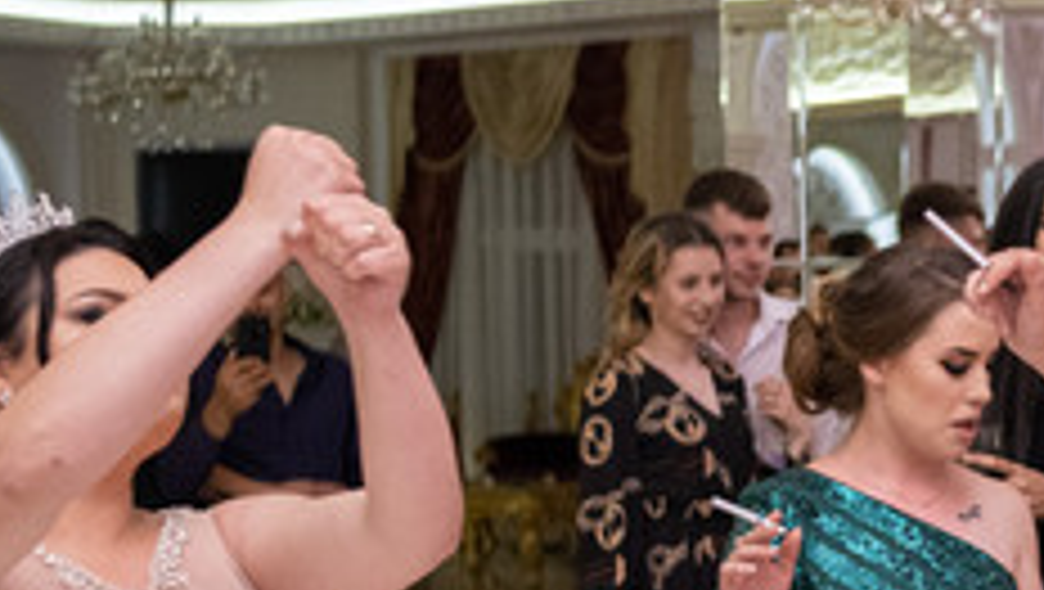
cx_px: 1197
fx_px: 2799
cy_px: 579
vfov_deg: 11.9
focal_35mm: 101
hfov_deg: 20.0
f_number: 2.2
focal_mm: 23
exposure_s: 1/125
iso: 1600
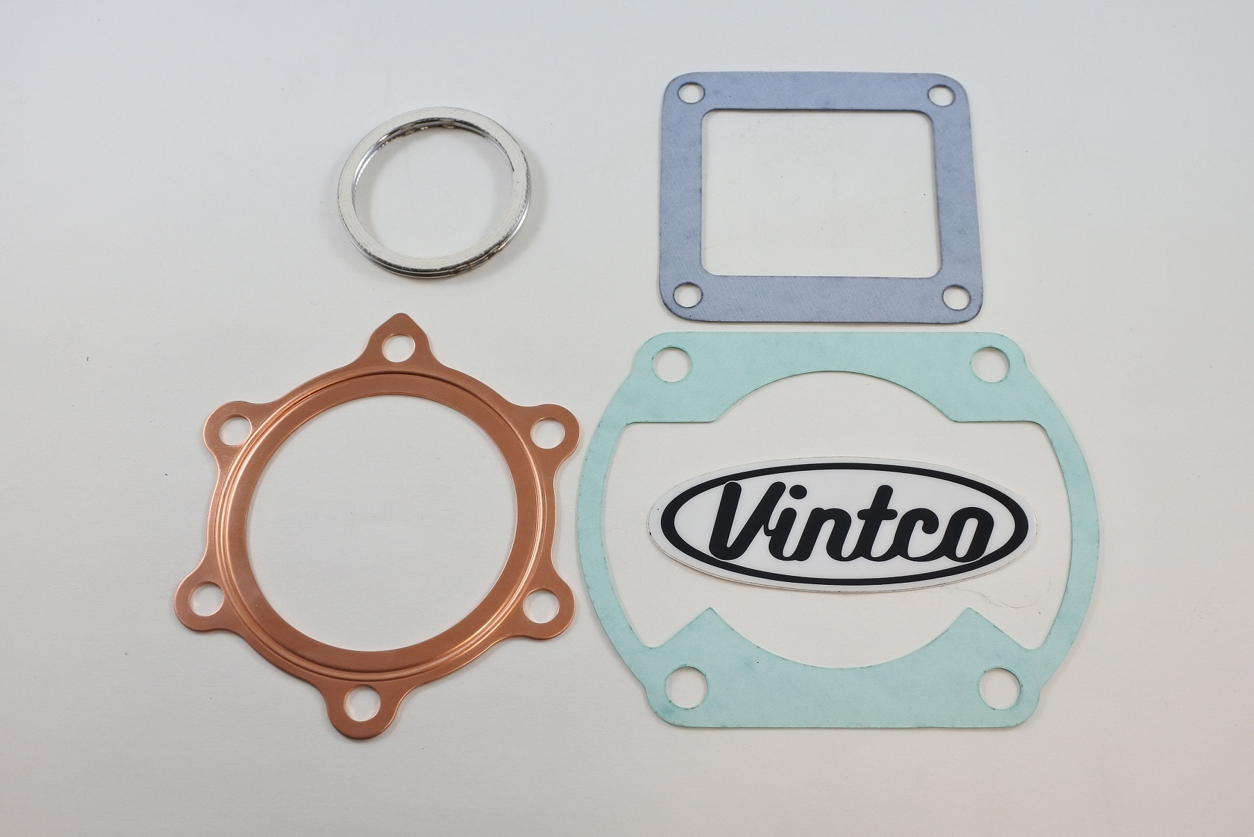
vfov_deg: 43.6
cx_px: 627
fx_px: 1045
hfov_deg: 61.9
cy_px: 418
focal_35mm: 30
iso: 400
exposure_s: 1/200
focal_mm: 11.4
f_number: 3.8
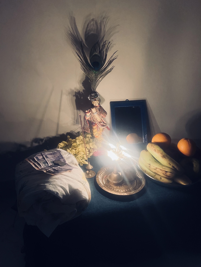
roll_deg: +1.8
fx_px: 201
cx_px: 100
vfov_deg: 67.3
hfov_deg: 53.1
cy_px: 134
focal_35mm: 26
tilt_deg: -24.8
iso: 500
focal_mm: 5.7
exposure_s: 1/40
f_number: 1.5
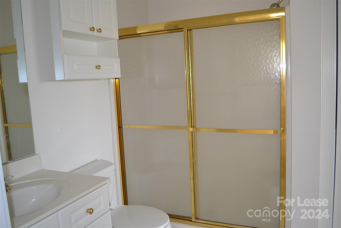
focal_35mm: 30
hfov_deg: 61.9
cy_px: 114
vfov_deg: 43.6
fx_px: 284
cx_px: 170
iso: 800
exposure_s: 1/60
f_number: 3.8
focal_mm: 20
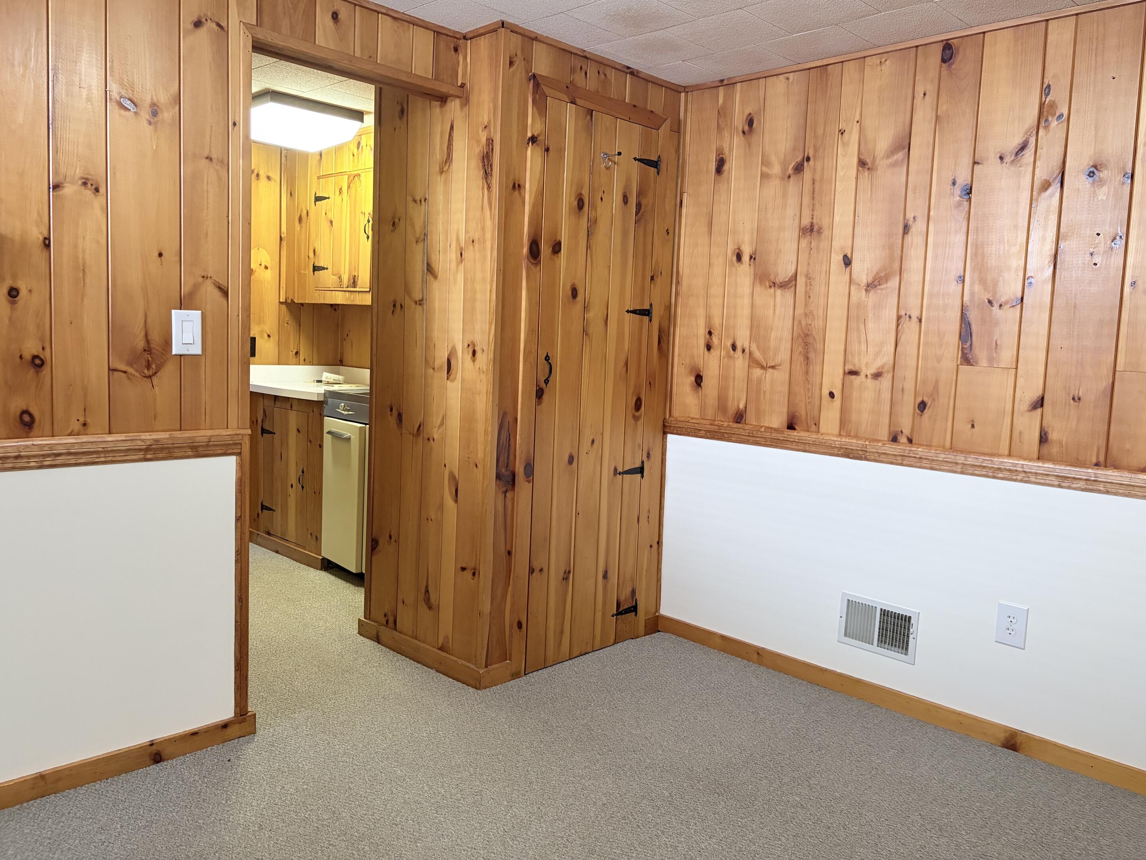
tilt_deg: -5.0
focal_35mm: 27
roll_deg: -2.7
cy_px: 414
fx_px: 894
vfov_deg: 51.3
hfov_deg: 65.3
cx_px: 586
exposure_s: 1/60
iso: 250
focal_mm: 5.96
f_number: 1.6
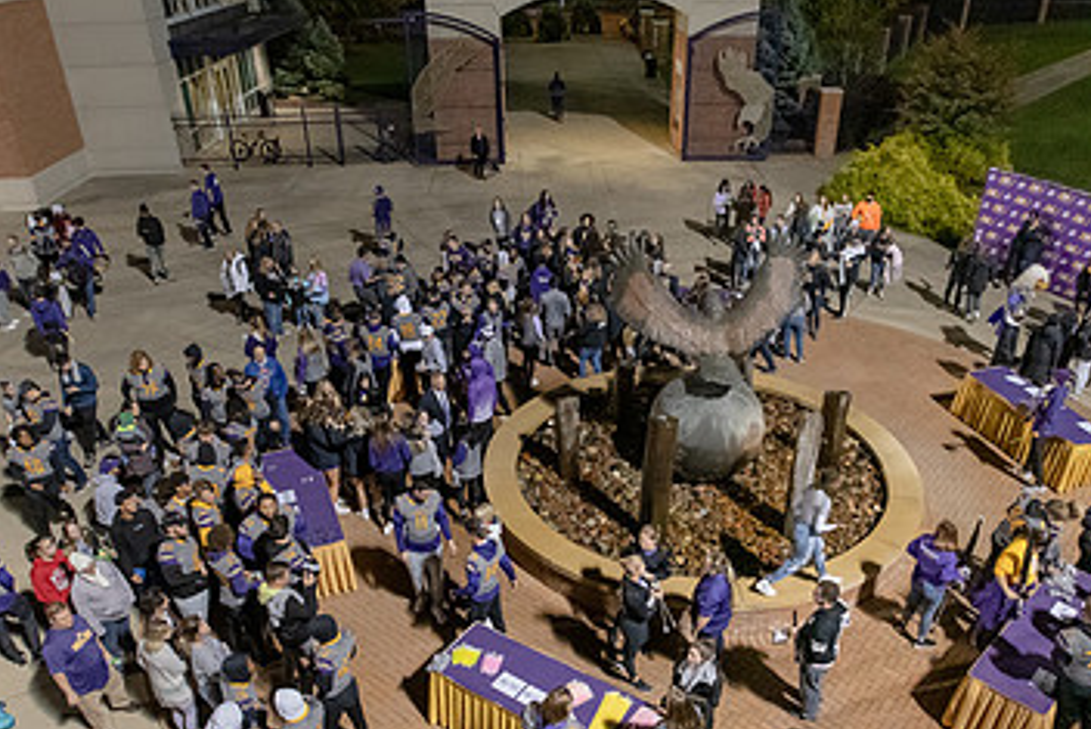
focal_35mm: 28
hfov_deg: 65.4
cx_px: 573
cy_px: 470
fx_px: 849
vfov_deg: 45.9
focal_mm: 17
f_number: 5
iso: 4000
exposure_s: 1/80
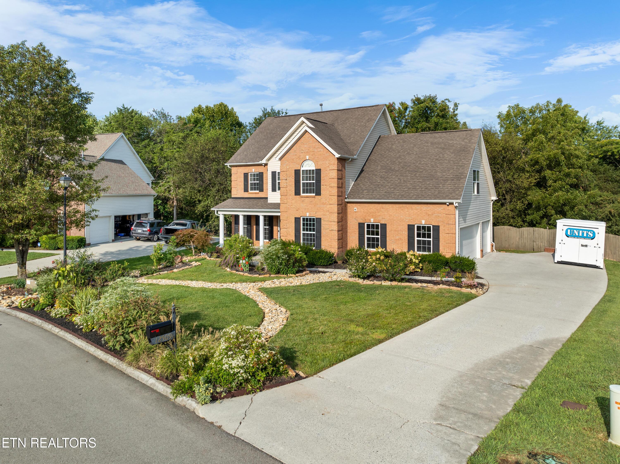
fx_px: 430
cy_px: 232
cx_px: 310
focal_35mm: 24
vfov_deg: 56.8
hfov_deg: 71.6
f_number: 2.8
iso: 100
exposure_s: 1/40
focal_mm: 12.29
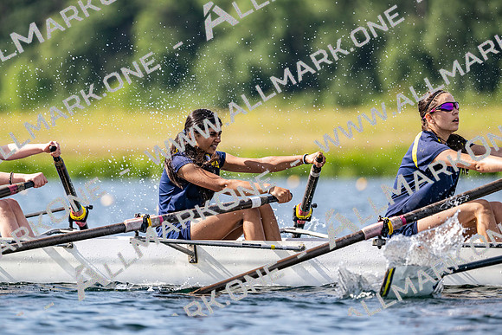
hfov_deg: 5.2
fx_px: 5579
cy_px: 168
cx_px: 251
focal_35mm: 400
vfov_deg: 3.4
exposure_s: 1/2500
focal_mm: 400
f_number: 4.5
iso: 320
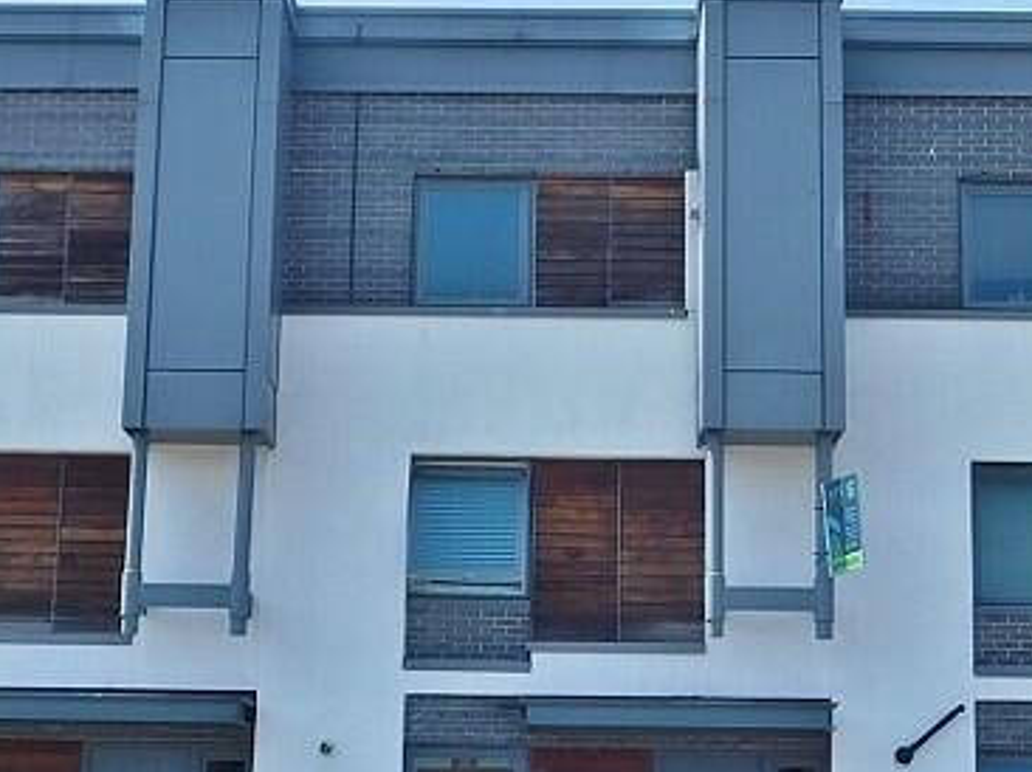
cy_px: 510
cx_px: 575
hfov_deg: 27.8
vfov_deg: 20.9
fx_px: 2086
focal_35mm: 70
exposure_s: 1/1250
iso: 125
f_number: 3.1
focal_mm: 4.5
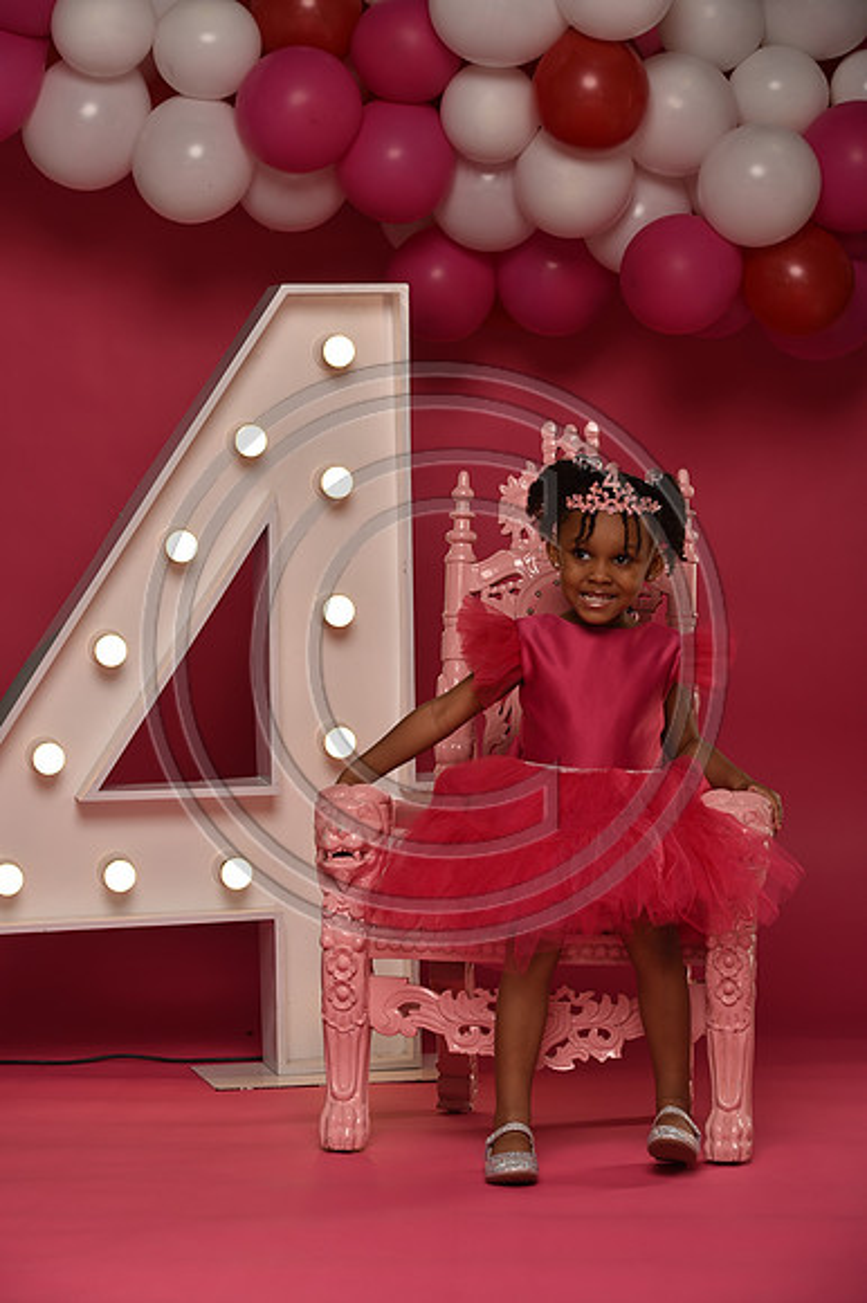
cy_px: 652
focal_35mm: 90
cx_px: 434
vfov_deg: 22.6
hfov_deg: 15.2
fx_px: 3255
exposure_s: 1/160
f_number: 5.6
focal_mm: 90
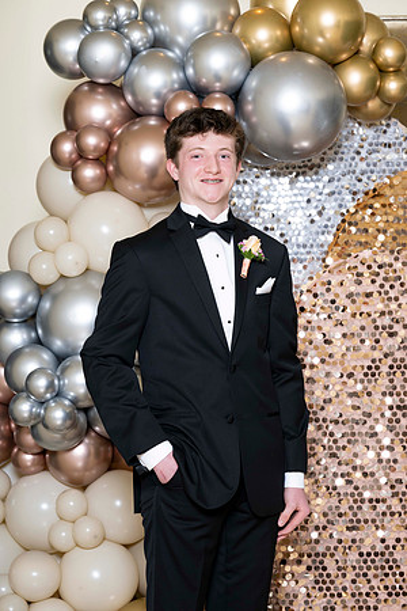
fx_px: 1696
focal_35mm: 100
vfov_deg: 20.4
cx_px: 204
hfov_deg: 13.7
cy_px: 306
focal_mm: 100
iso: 250
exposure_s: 1/200
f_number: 5.6
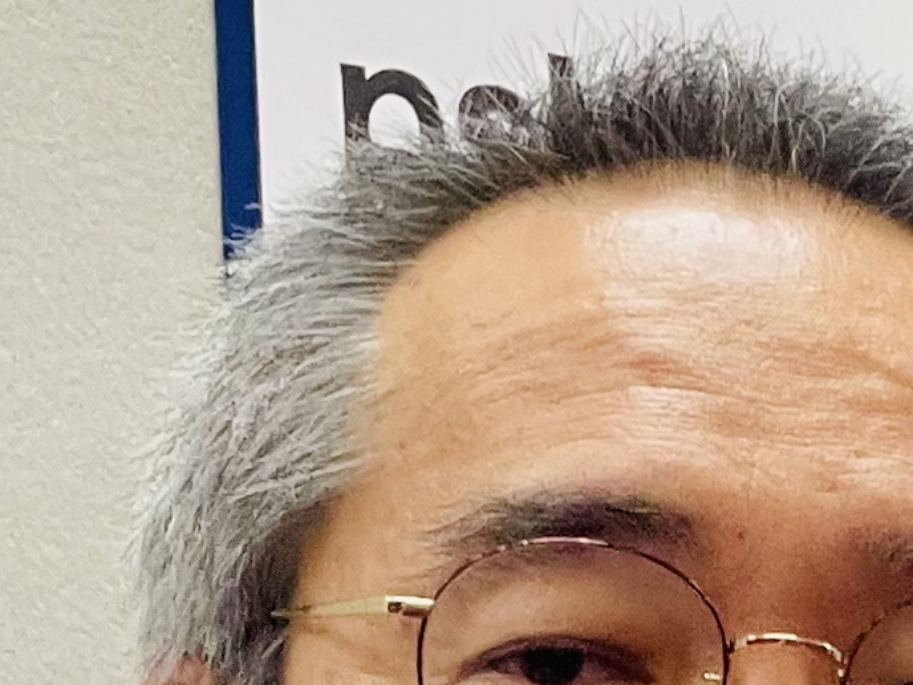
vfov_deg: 21.0
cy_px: 864
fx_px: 1688
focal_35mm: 64
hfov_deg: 29.7
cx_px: 708
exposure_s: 1/60
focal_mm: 2.71
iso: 160
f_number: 2.2
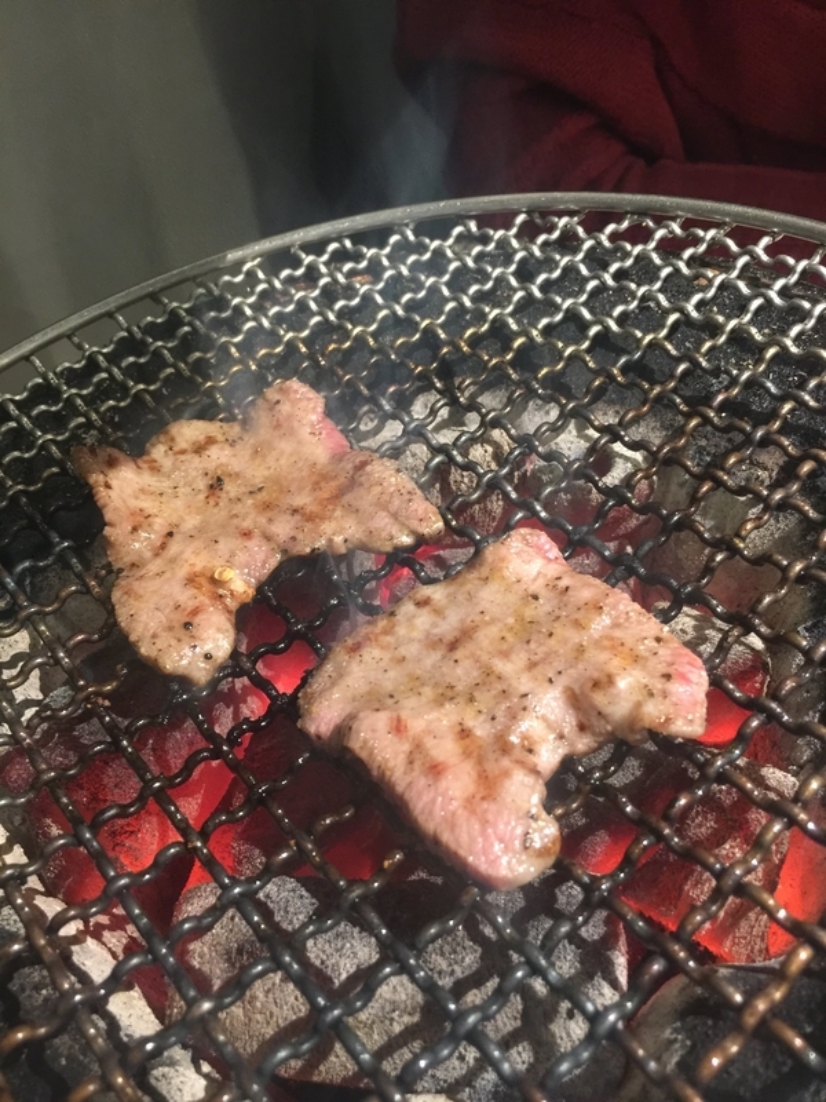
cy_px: 551
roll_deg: +13.4
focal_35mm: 29
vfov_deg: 61.7
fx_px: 923
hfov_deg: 48.2
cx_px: 413
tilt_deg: -42.4
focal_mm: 4.15
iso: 100
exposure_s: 1/10
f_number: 2.2
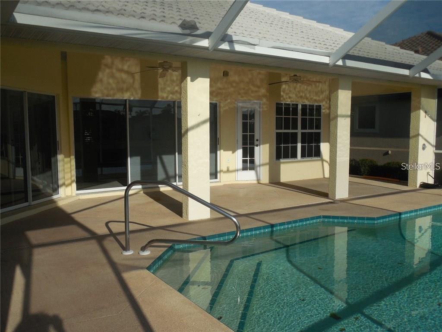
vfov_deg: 45.4
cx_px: 221
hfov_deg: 58.4
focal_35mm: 31
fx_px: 396
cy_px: 166
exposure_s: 1/640
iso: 125
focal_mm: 5.6
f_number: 7.2
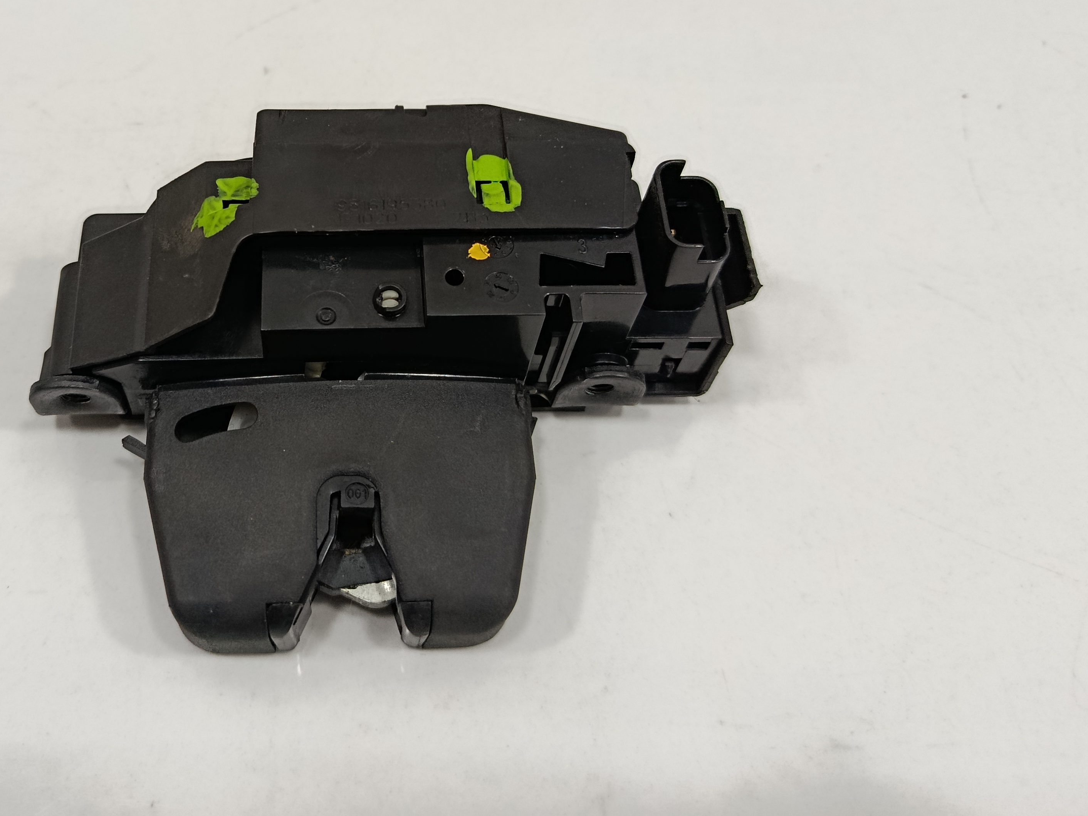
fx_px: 1069
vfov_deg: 41.0
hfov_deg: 52.9
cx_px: 361
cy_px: 241
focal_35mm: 34
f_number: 1.7
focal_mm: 5.24
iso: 1003
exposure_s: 1/100
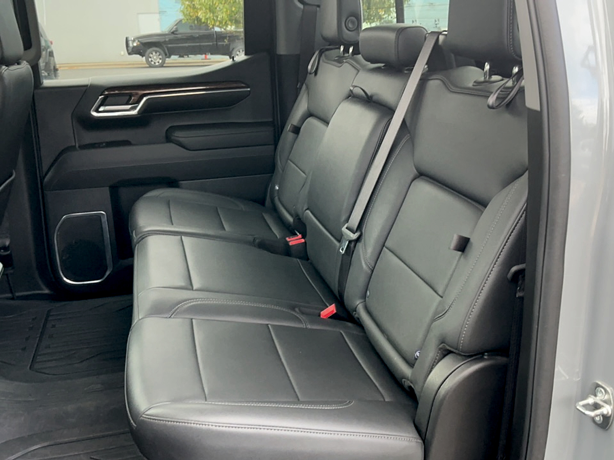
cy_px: 230
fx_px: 532
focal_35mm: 30
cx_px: 307
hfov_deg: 60.0
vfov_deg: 46.8
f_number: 1.8
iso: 50
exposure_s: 1/60
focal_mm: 3
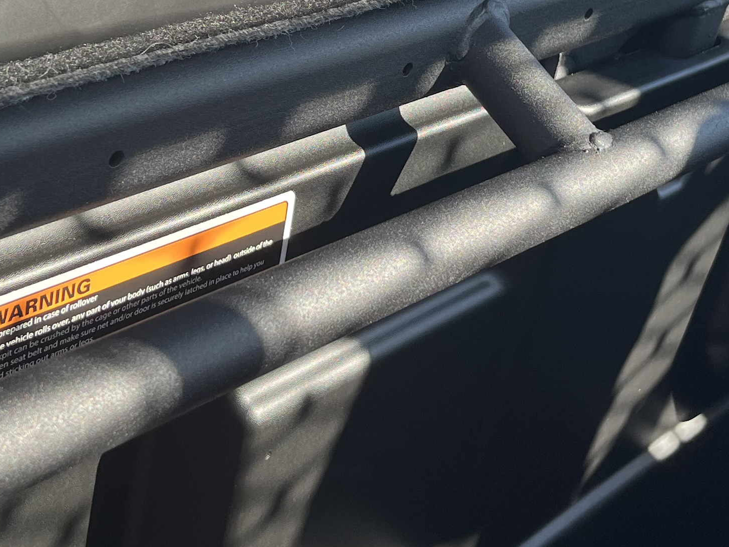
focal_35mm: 72
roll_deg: -3.3
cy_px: 108
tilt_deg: -13.8
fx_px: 1516
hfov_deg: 27.0
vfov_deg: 20.2
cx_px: 369
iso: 50
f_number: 1.6
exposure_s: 1/329
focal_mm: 5.1
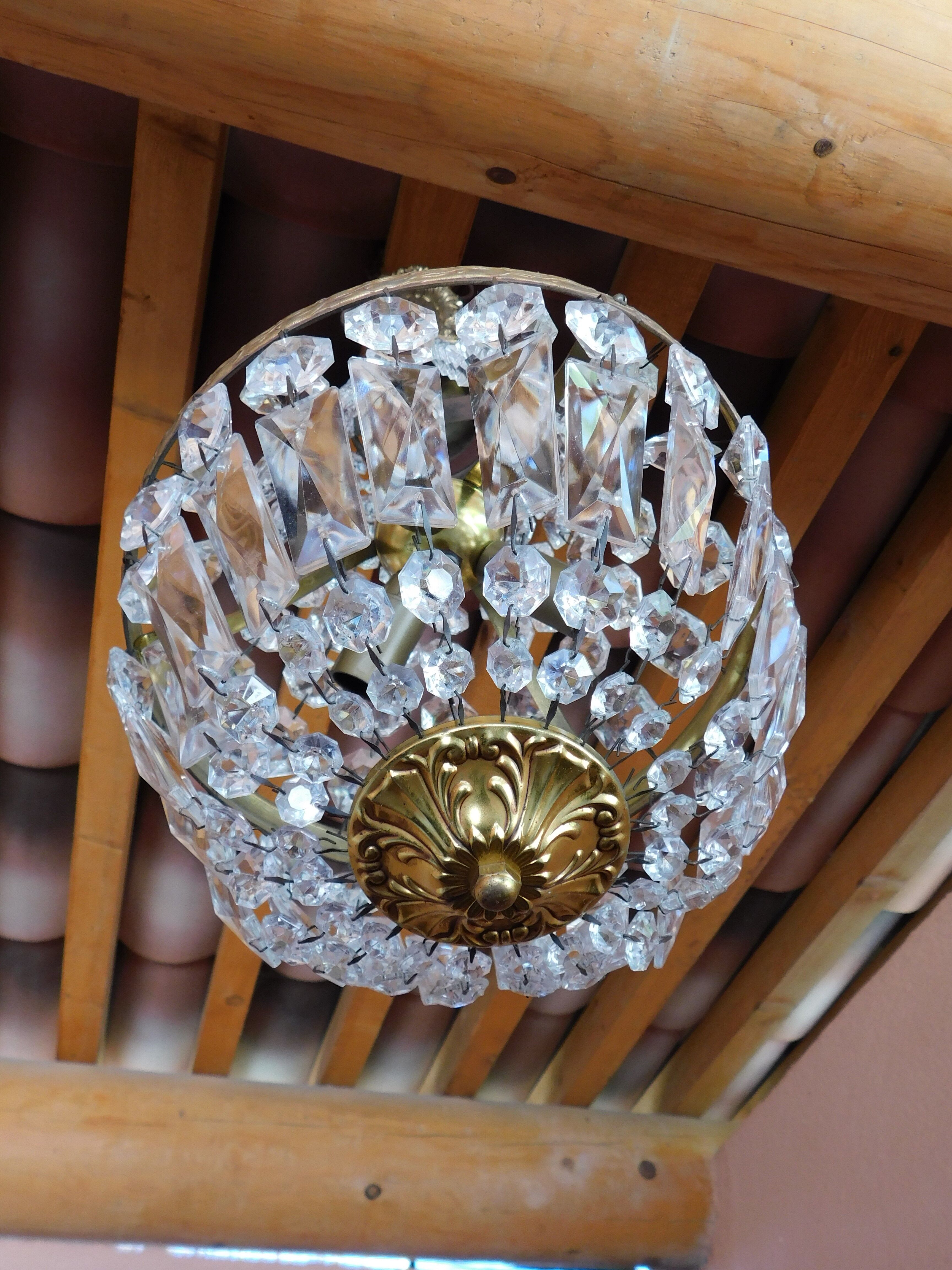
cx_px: 476
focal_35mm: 28
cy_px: 635
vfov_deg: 63.4
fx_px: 1027
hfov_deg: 49.7
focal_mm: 4.9
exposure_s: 1/50
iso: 125
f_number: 3.2
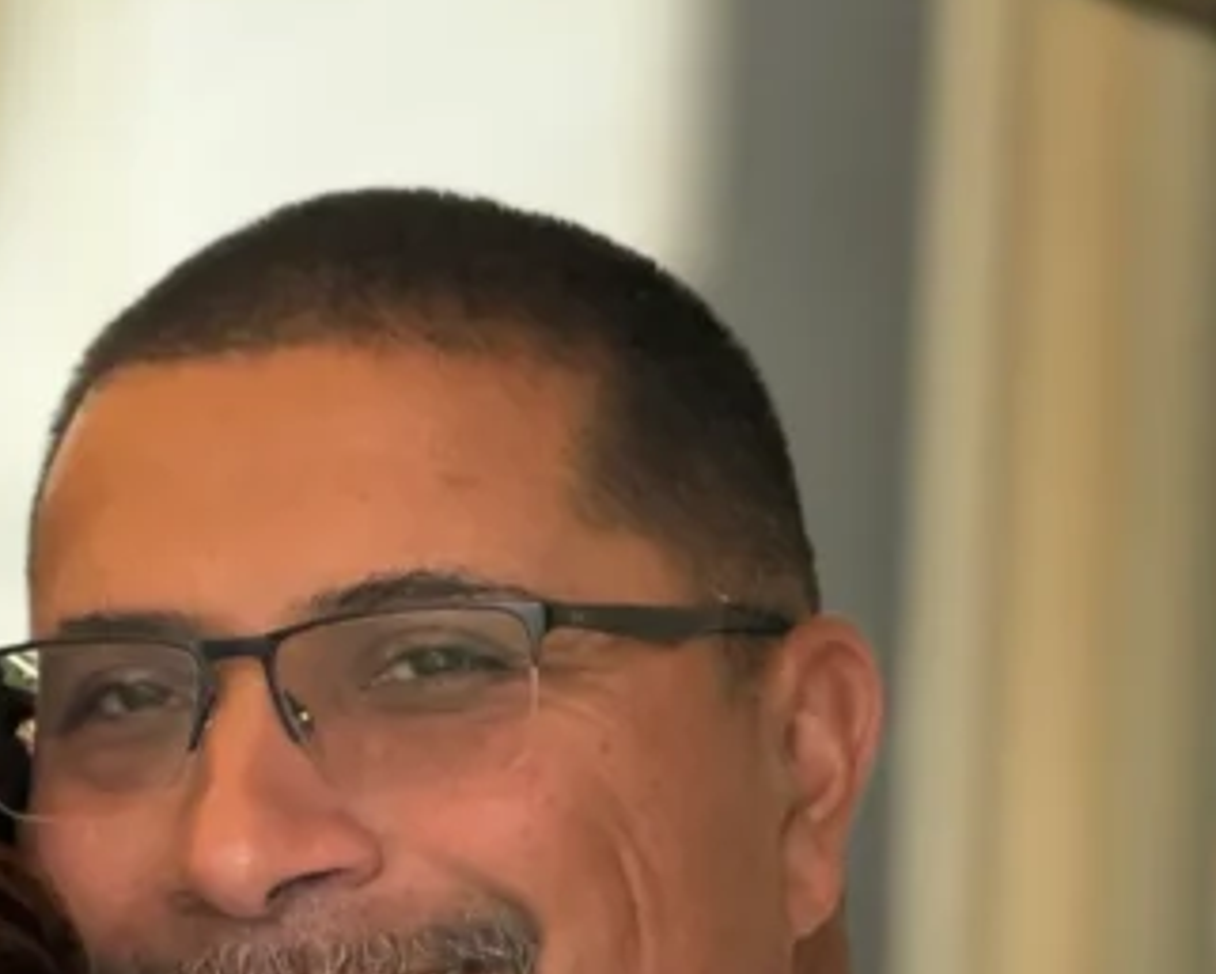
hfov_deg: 6.9
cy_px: 1019
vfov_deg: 5.5
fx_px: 10080
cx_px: -8
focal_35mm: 280
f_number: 2.8
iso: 200
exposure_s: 1/99
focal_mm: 15.66
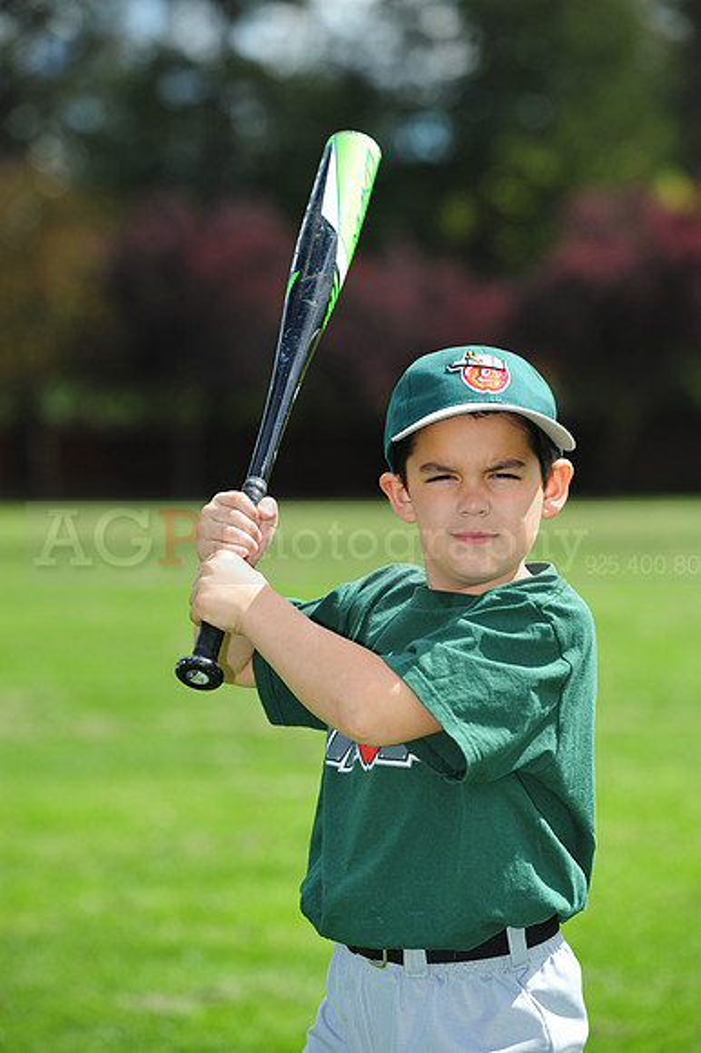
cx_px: 350
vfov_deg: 13.3
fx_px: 4532
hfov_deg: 8.8
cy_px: 526
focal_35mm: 155
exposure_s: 1/2000
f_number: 5
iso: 400
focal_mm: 155
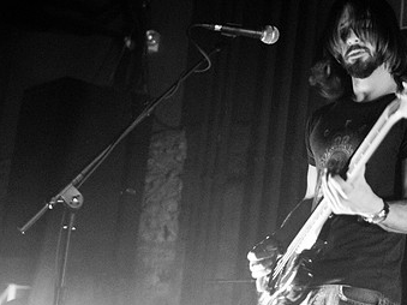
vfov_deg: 19.9
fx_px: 870
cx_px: 250
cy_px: 125
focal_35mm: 74
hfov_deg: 26.3
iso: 1000
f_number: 1.4
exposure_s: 1/60
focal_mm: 30
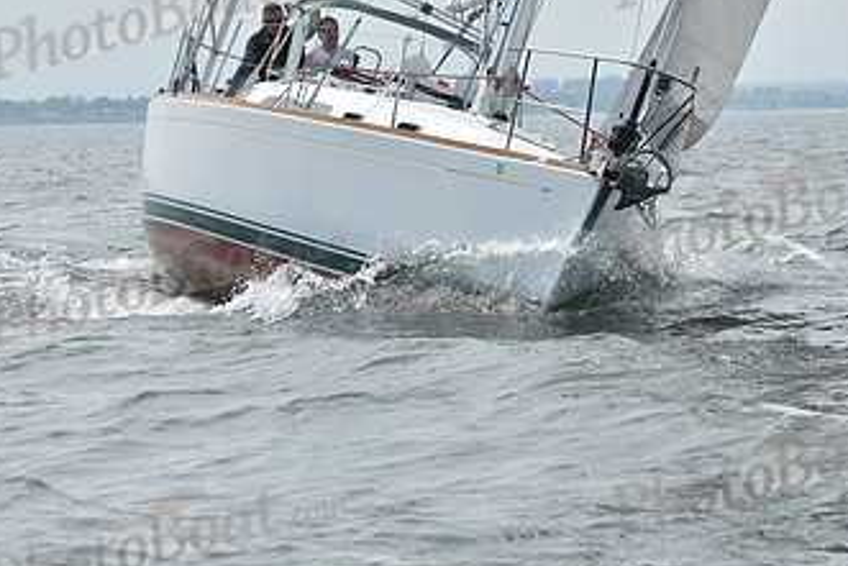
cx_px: 482
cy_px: 111
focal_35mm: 214
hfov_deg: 9.6
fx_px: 5043
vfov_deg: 6.4
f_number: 7.1
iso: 200
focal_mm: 122
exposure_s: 1/1250
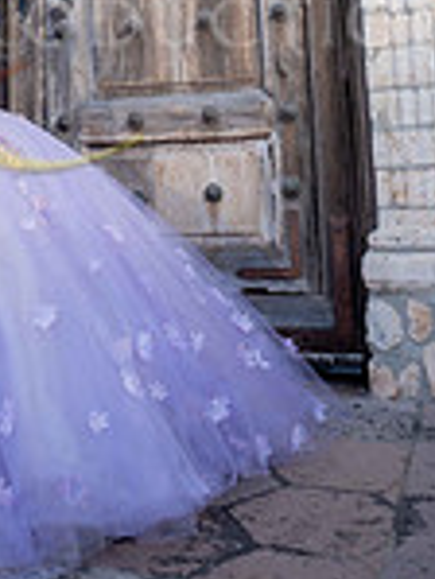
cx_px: -19
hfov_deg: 23.9
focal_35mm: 58
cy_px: -113
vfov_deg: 28.8
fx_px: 970
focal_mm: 20
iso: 125
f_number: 2.8
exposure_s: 1/500
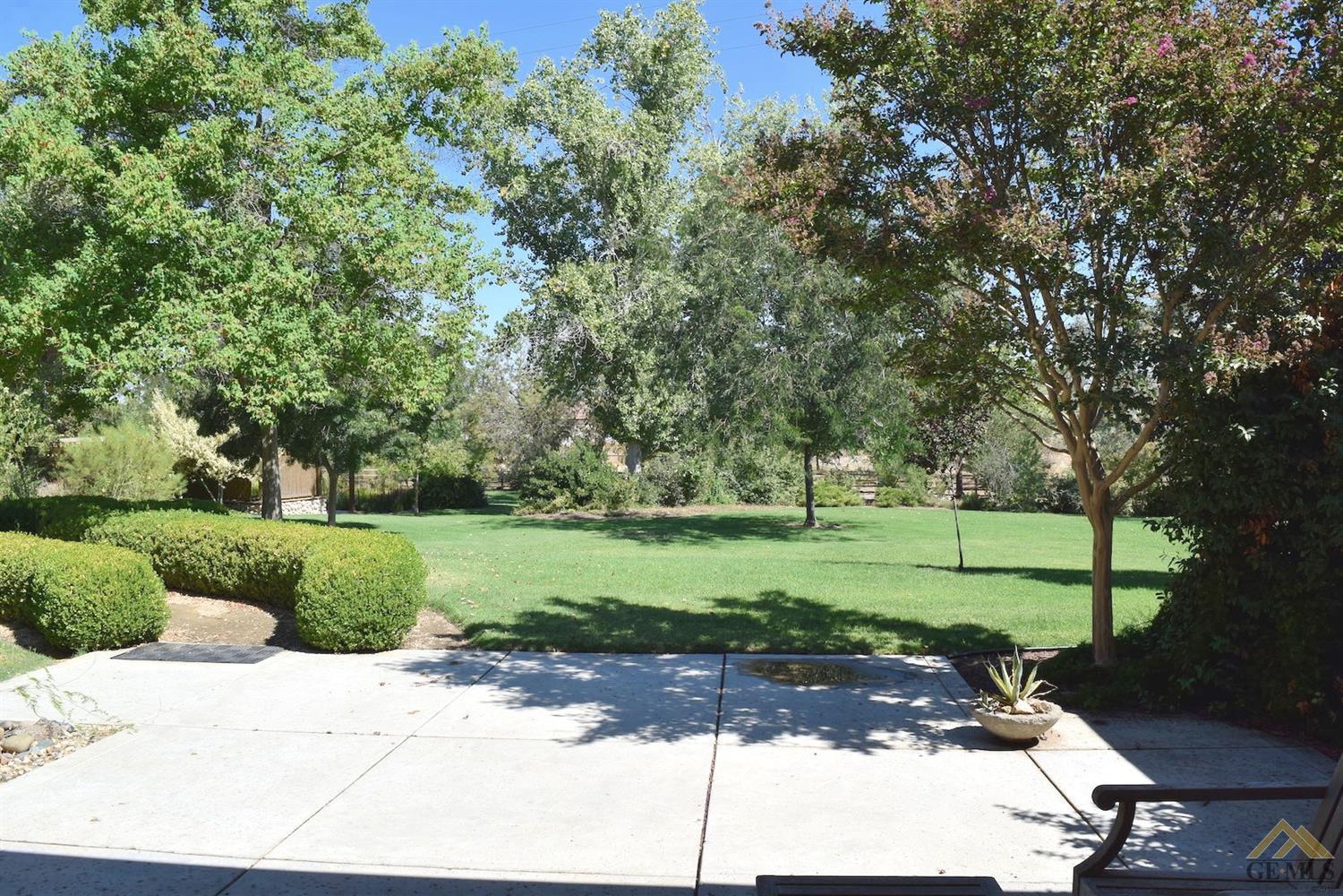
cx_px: 672
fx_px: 1007
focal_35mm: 27
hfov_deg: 67.4
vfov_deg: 47.9
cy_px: 448
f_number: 10
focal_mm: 18
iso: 200
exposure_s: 1/400
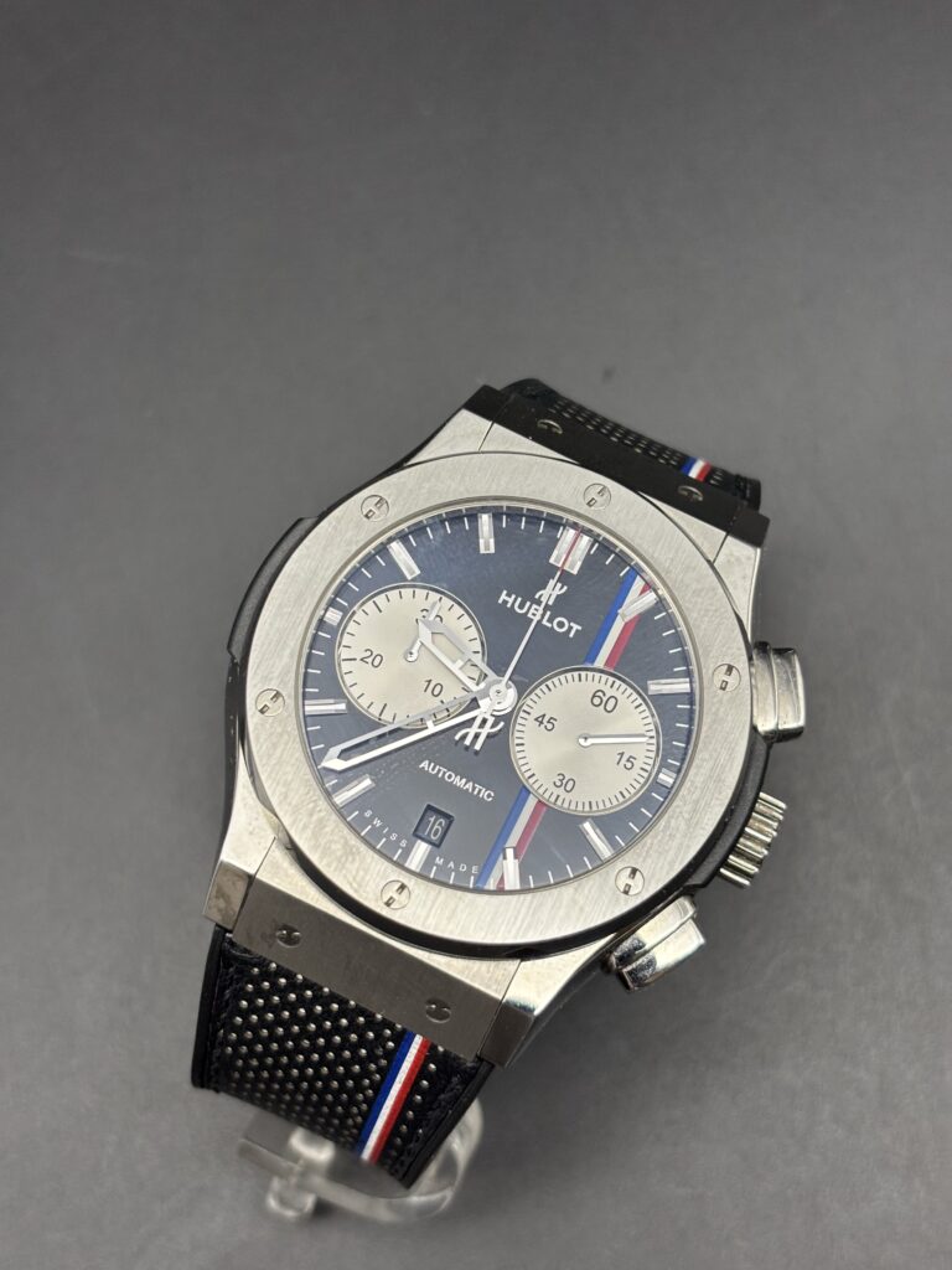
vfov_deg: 36.8
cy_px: 635
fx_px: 1907
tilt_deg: -72.8
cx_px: 476
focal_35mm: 52
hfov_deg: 28.0
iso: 50
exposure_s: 1/104
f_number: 1.6
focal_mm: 5.96
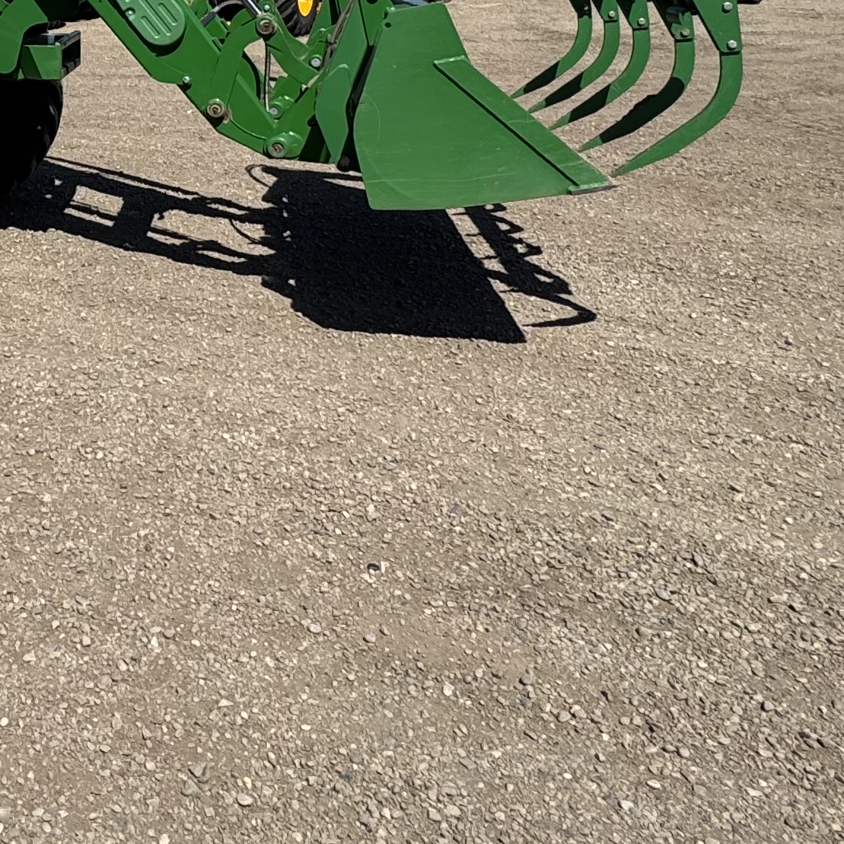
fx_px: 1241
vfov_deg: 34.1
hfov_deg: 31.2
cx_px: -185
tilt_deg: -4.9
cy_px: -11
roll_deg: +1.4
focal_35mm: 45
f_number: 2.2
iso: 50
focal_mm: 2.22
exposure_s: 1/2415
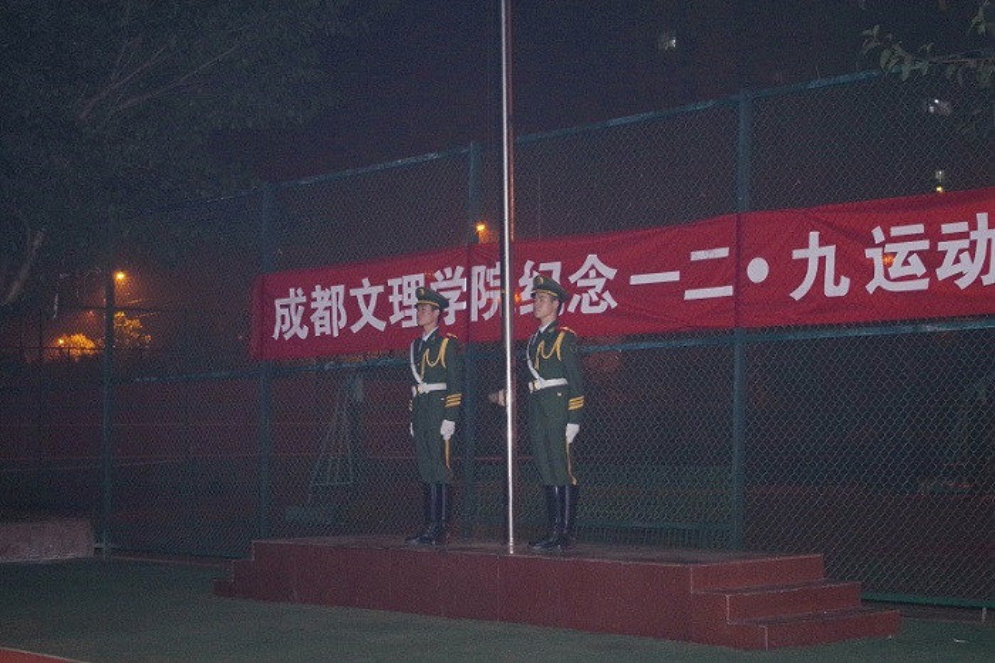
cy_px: 332
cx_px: 498
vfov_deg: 18.9
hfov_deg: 28.1
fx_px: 1989
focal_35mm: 72
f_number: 5.6
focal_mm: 47.5
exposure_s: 1/25
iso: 800
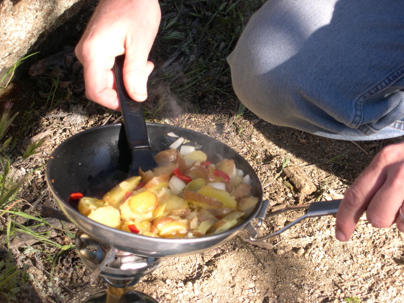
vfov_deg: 12.9
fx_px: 1342
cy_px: 151
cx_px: 201
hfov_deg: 17.1
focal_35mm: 115
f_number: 4.9
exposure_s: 1/147
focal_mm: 24
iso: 100
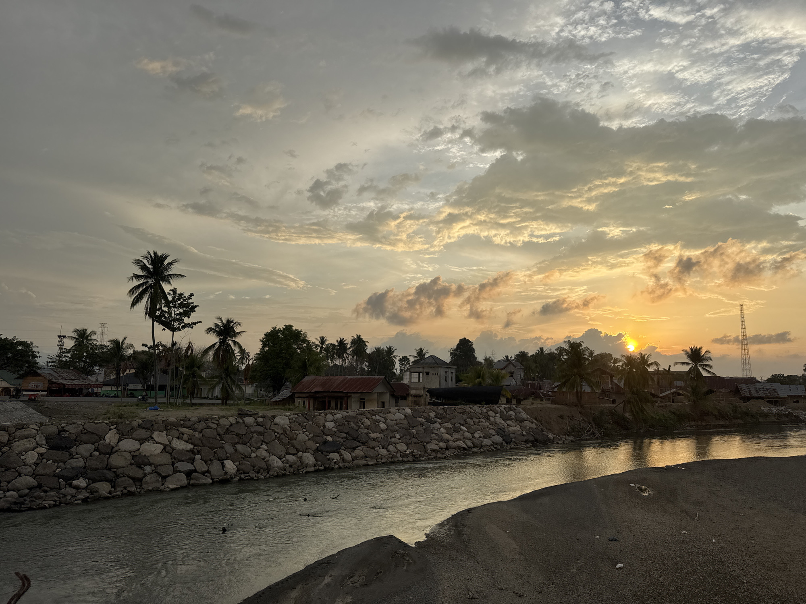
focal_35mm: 24
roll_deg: -0.3
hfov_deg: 71.6
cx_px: 403
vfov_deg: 56.8
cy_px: 302
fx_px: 559
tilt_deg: +8.8
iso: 80
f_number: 1.78
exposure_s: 1/4310
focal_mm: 6.76
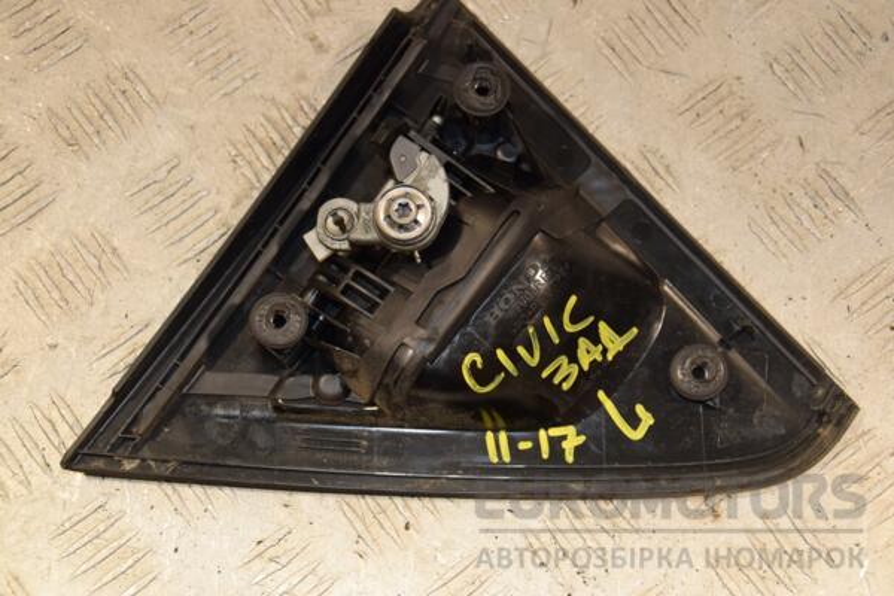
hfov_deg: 33.4
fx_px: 1490
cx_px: 447
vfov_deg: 22.6
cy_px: 298
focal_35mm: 60
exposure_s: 1/200
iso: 800
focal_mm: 40
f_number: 5
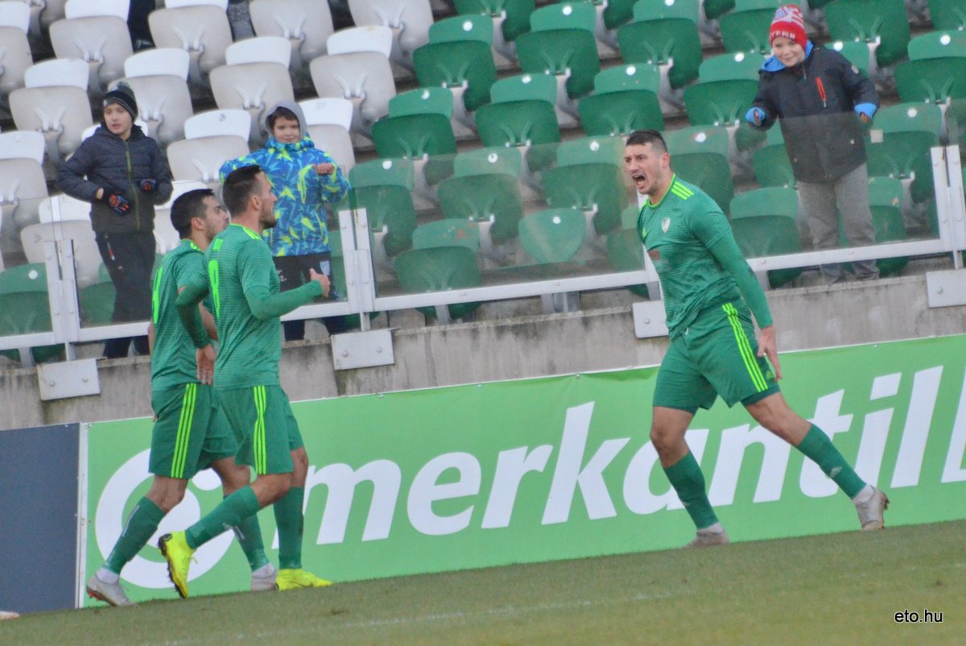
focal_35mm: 450
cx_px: 483
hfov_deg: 4.6
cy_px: 323
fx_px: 12083
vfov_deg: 3.1
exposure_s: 1/2000
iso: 3200
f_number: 5.6
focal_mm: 300
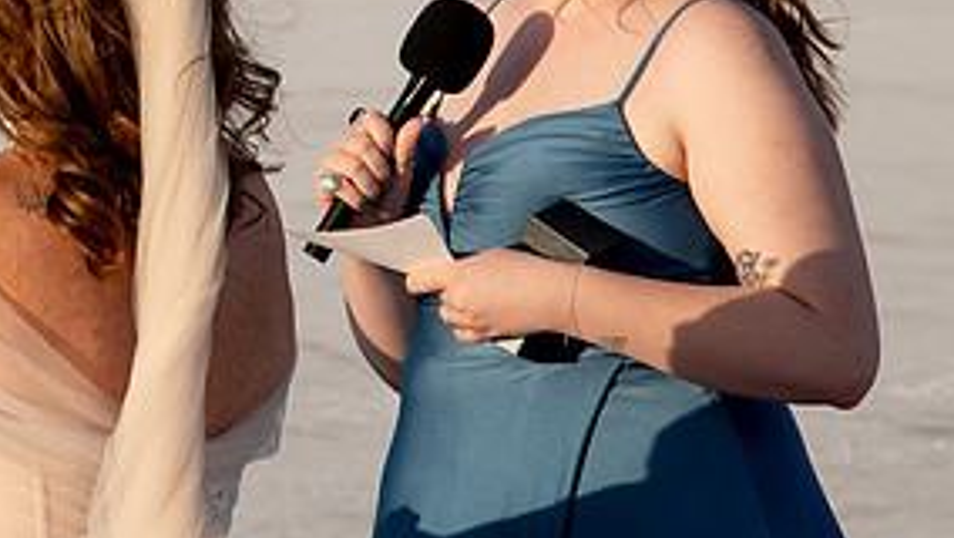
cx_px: 3
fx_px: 7744
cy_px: -59
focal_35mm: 306
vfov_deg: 4.0
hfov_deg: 7.0
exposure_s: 1/320
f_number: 8
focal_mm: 105
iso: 200
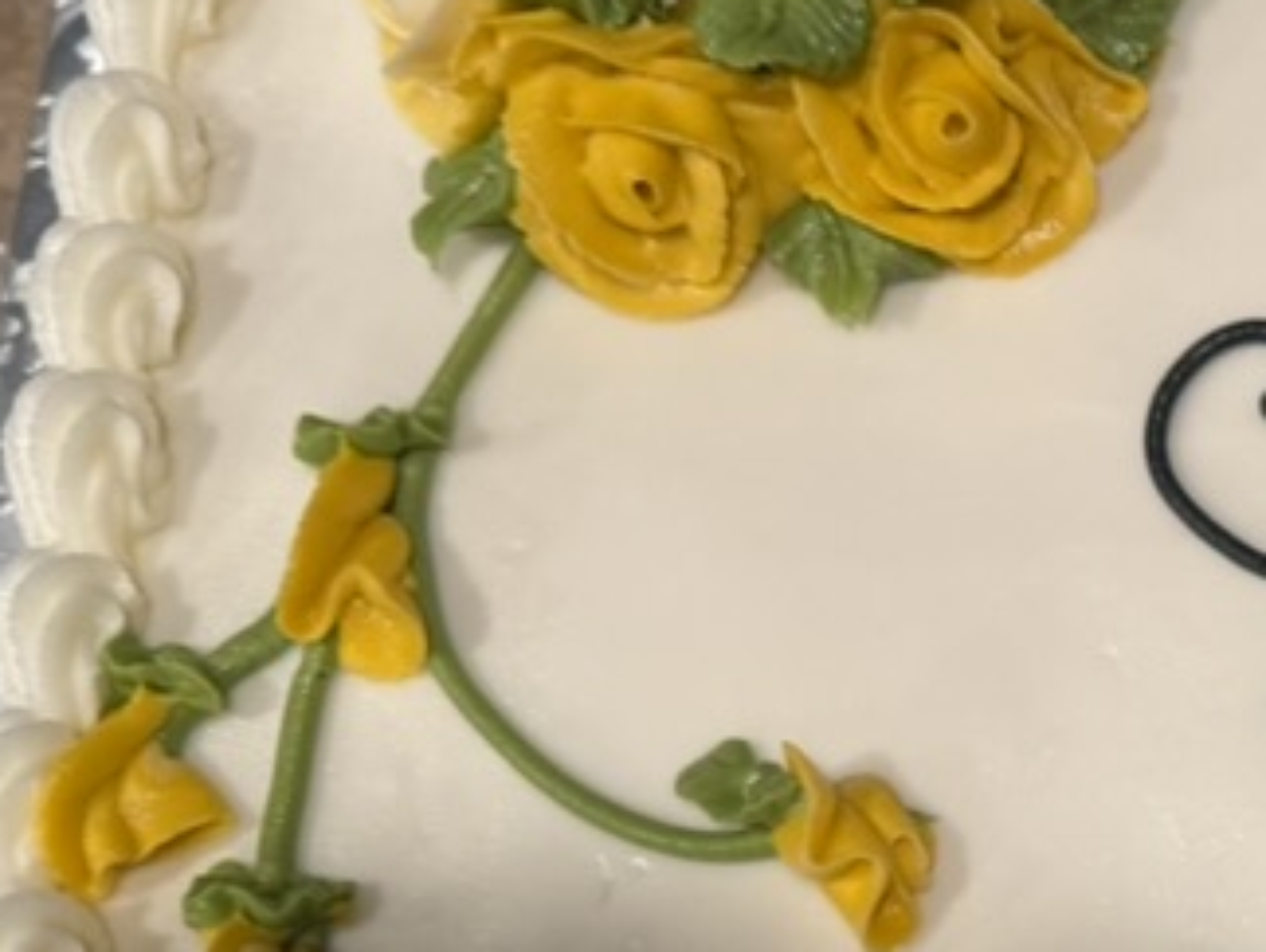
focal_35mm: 76
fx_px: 2783
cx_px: 1713
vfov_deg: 19.3
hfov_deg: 22.5
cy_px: 740
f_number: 1.78
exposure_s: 1/42
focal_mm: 6.76
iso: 160
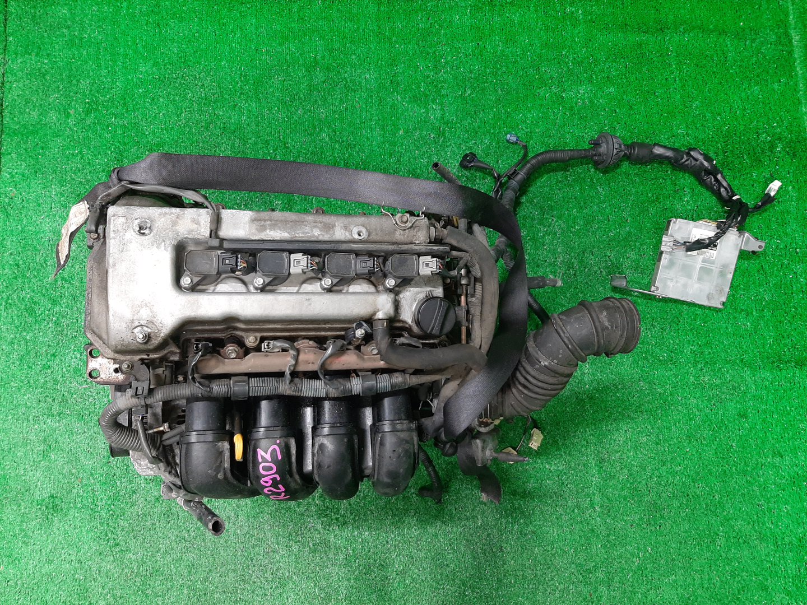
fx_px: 606
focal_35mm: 26
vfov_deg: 53.1
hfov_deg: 67.3
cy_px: 302
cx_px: 404
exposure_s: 1/50
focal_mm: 3.93
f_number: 1.7
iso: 182
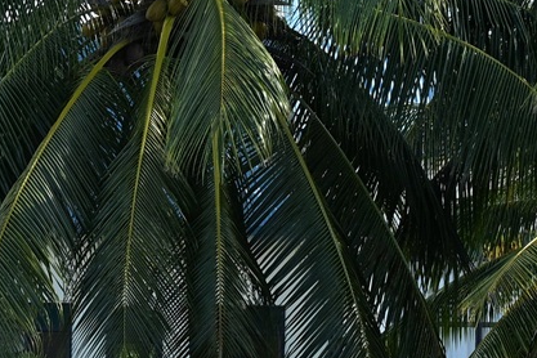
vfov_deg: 3.3
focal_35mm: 411
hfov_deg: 5.0
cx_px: -189
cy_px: 539
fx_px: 6130
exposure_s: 1/125
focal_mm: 81
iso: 220
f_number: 11
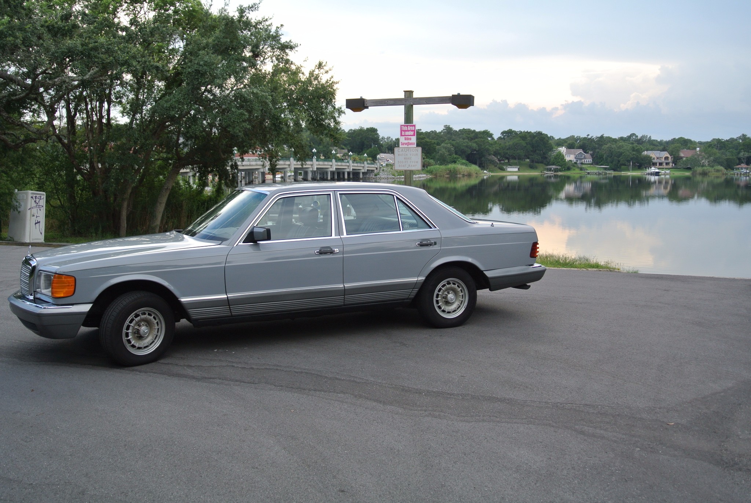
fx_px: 731
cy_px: 252
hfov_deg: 54.4
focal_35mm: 35
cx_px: 376
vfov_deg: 38.0
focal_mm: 13.1
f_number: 4
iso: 100
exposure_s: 1/320
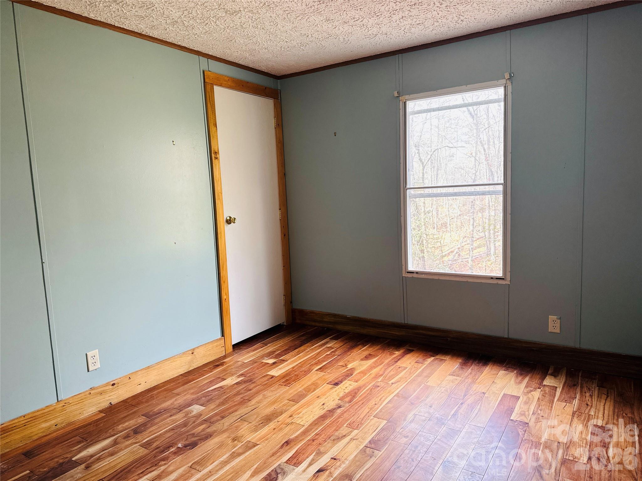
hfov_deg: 71.6
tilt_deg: -7.2
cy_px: 240
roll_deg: +2.4
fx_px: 445
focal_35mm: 24
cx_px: 321
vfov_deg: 56.8
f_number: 1.78
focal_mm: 6.76
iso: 200
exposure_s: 1/121
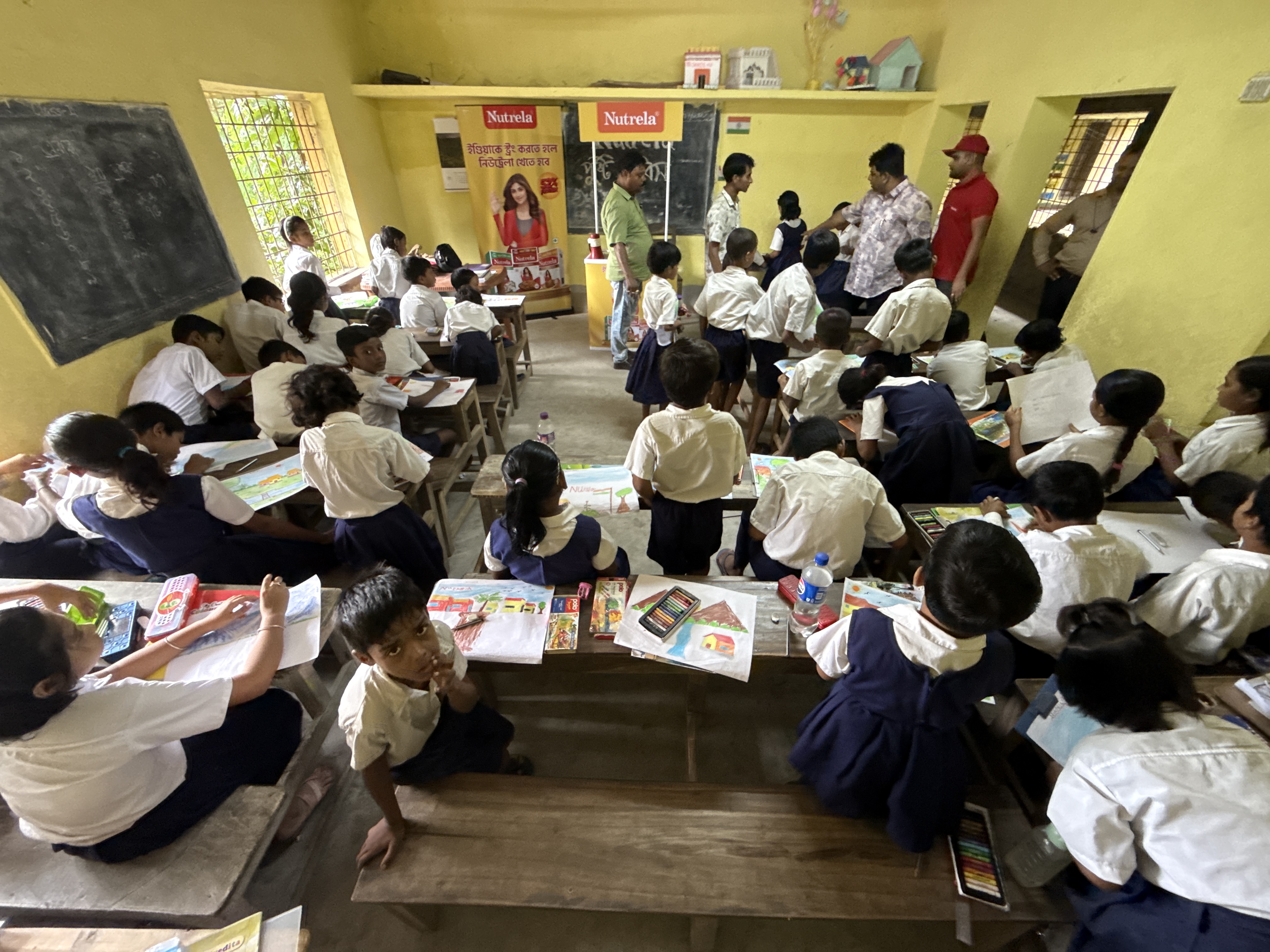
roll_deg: -0.3
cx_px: 635
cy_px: 476
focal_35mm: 14
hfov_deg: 102.1
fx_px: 514
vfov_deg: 85.7
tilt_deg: -34.6
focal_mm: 2.22
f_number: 2.2
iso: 640
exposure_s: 1/50
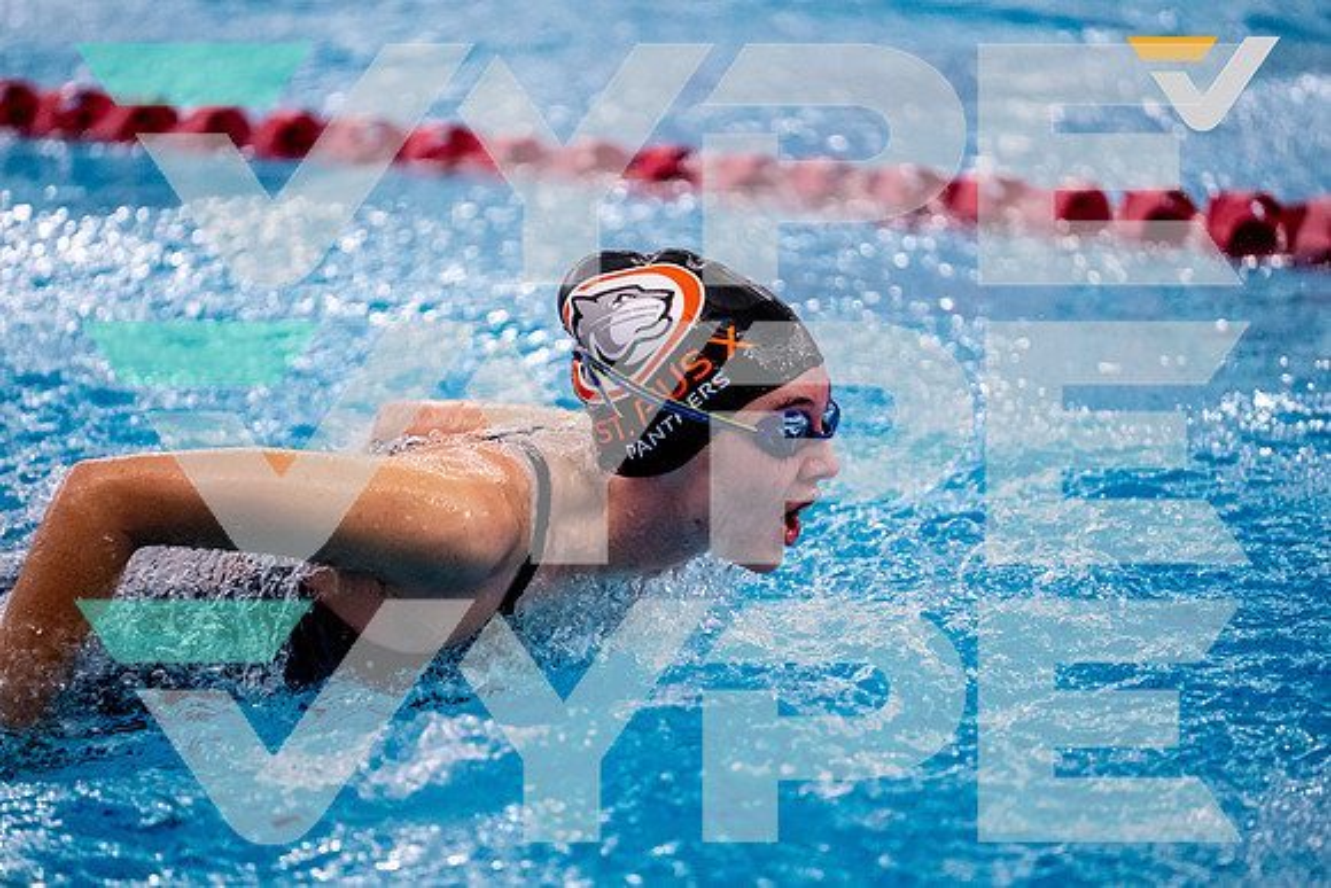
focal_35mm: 200
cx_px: 666
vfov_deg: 6.9
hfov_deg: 10.3
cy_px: 444
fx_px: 7396
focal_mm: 200
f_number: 2.8
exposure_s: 1/1250
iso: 6400
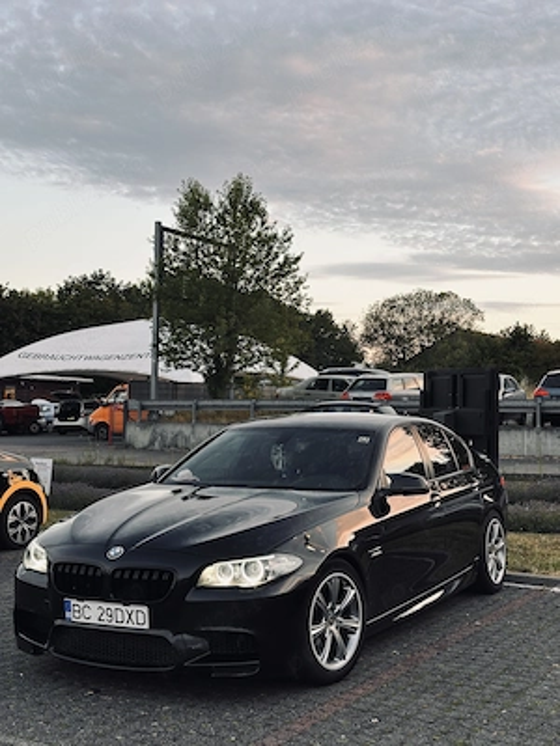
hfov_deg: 30.3
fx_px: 1035
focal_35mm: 48
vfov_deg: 39.7
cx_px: 280
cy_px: 373
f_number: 1.78
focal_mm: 6.86
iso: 50
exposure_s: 1/126
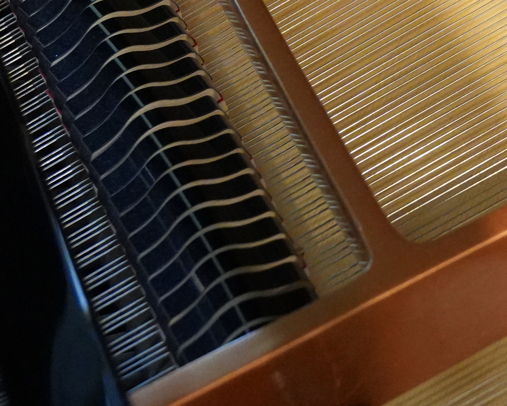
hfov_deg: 17.2
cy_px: -97
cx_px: 688
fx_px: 1560
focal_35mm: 104
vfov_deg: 14.3
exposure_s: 1/160
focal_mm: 22
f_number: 2.8
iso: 5000
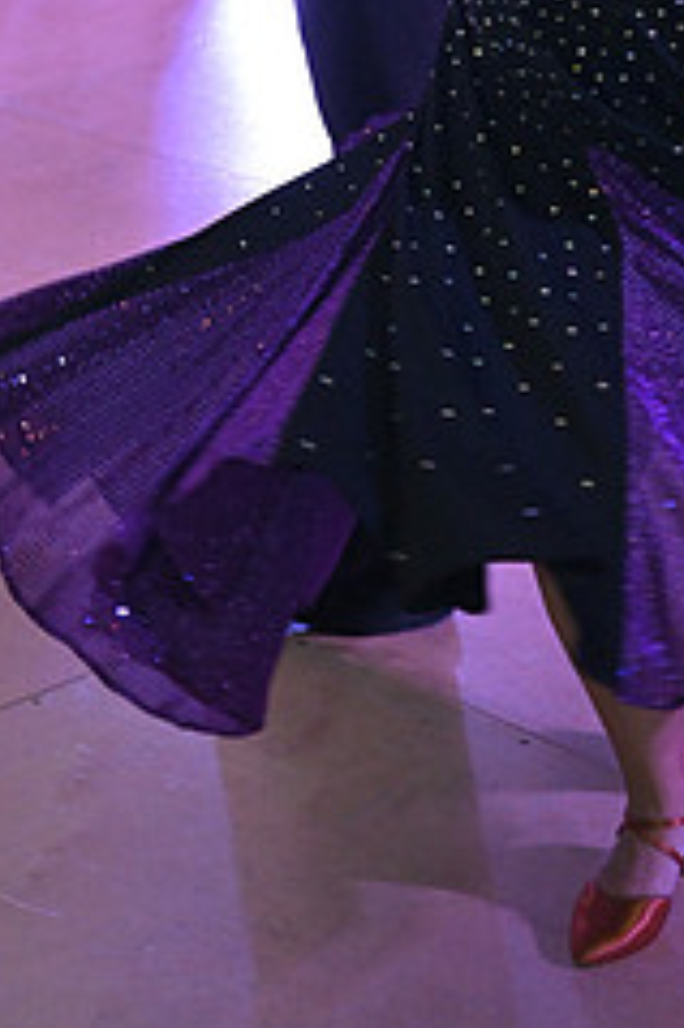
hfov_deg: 12.7
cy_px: -176
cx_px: 544
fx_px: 3054
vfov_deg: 18.2
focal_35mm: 107
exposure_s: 1/320
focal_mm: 44
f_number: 5
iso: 3200
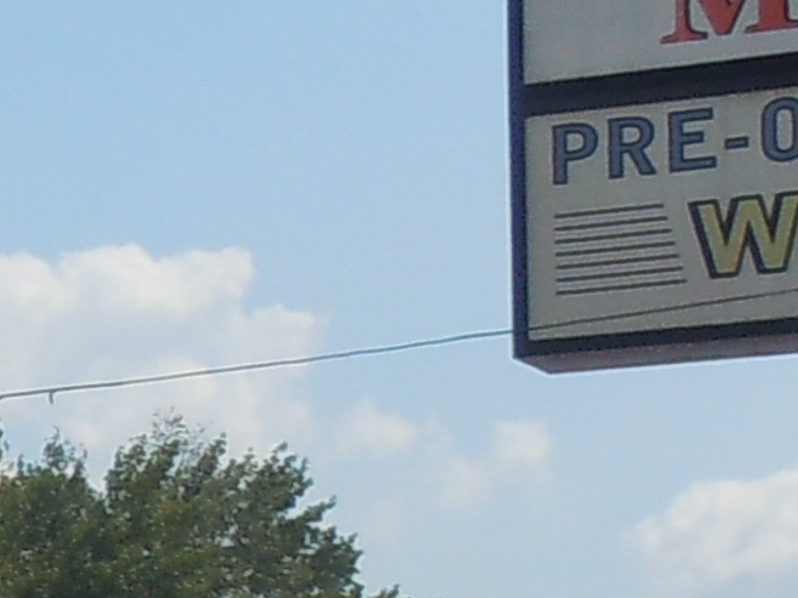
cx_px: -688
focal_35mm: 197
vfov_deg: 7.5
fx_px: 4540
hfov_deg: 9.5
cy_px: 580
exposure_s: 1/500
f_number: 7
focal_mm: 5.4
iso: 100
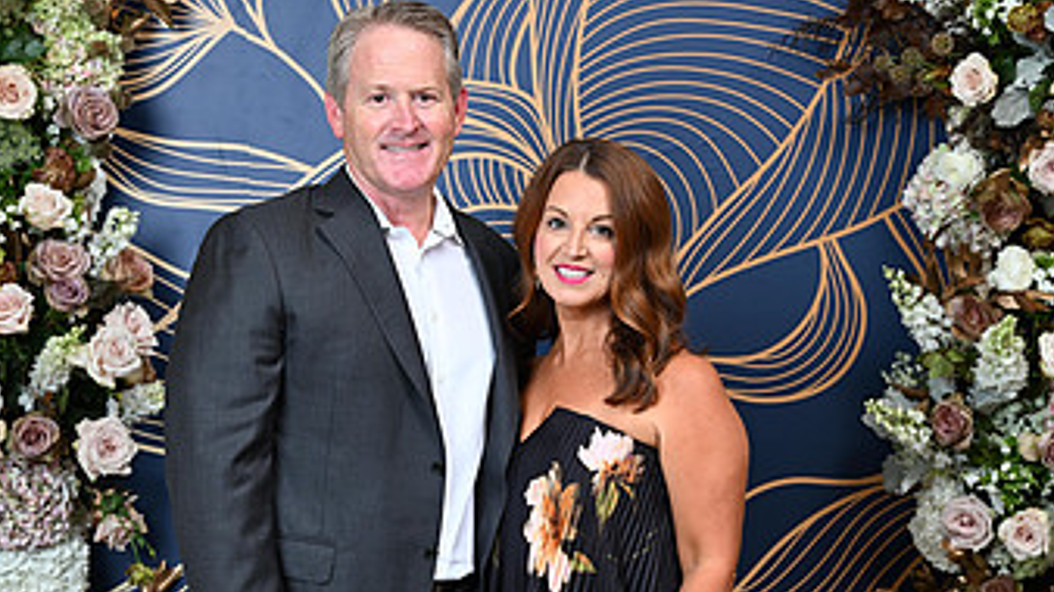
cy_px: 586
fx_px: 2459
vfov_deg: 13.6
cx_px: 488
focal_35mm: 88
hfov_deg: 24.2
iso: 125
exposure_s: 1/125
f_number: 5.6
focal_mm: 49
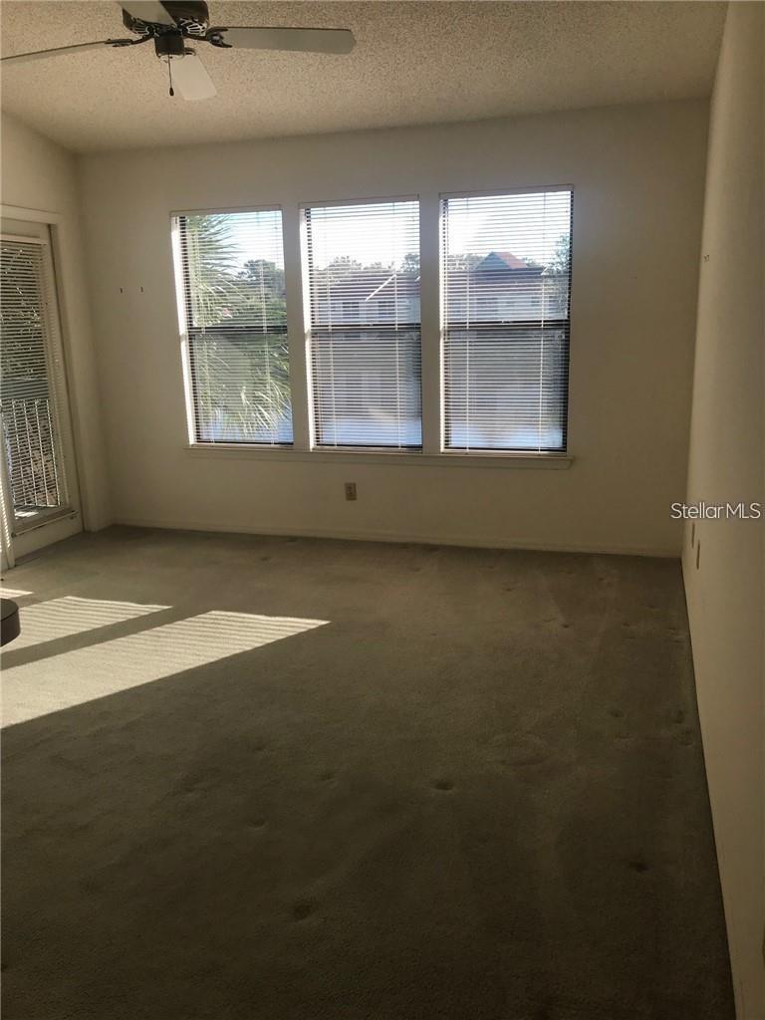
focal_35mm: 28
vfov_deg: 63.4
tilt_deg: -14.4
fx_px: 825
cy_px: 510
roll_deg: +1.5
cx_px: 382
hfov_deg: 49.7
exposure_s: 1/714
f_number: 1.8
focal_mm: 3.99
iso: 20
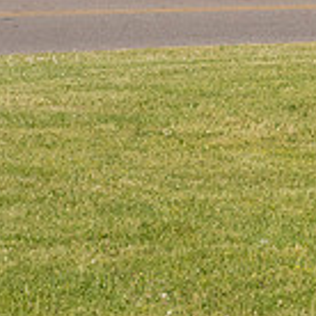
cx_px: 609
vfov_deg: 6.5
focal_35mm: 268
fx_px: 2768
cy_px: 126
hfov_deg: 6.4
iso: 640
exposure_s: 1/2000
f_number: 6.3
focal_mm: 50
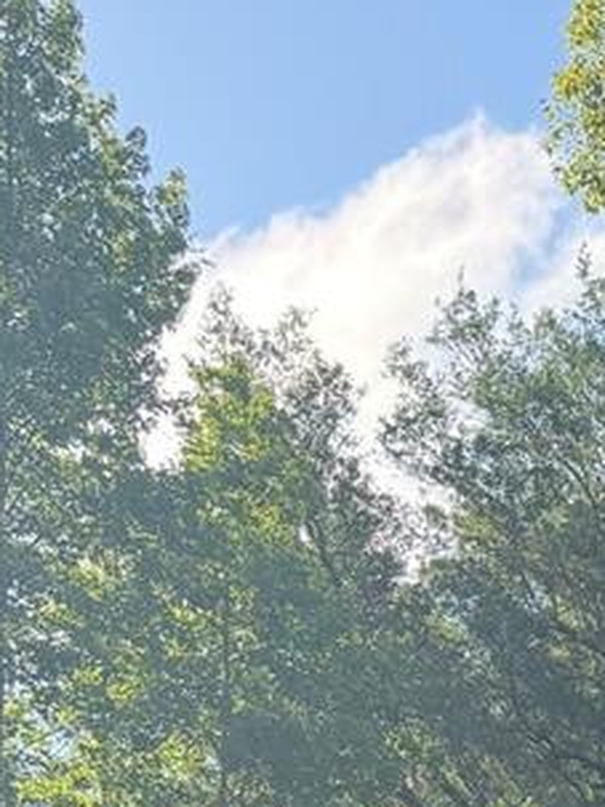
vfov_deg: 17.7
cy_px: 1334
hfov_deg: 14.3
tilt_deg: -2.8
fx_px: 2215
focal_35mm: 95
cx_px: 959
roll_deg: -0.5
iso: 100
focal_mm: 6.76
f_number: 1.78
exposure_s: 1/1464
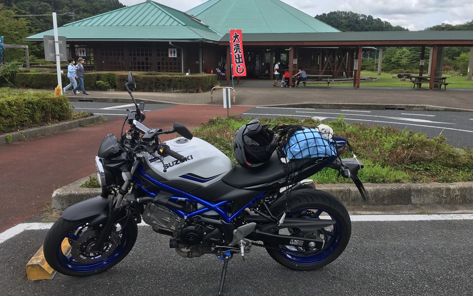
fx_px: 400
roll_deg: +1.3
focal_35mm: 31
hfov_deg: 61.2
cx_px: 237
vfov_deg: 40.6
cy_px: 138
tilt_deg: -9.7
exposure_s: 1/905
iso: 25
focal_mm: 4.15
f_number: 2.2
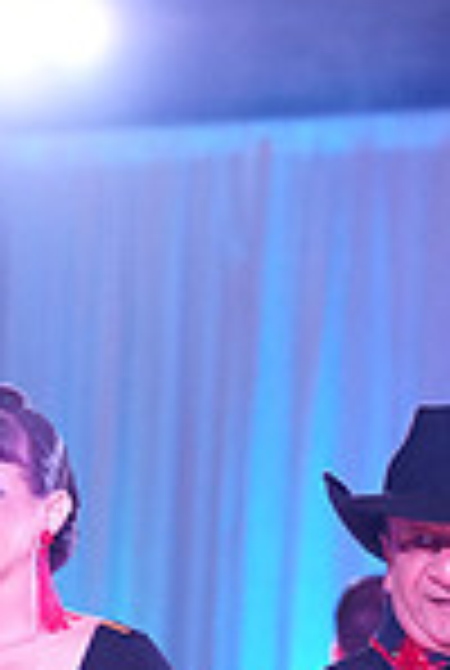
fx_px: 6382
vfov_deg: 5.9
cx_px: 326
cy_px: 1034
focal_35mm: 342
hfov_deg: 4.0
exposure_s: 1/400
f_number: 2.8
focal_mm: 88
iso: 2500
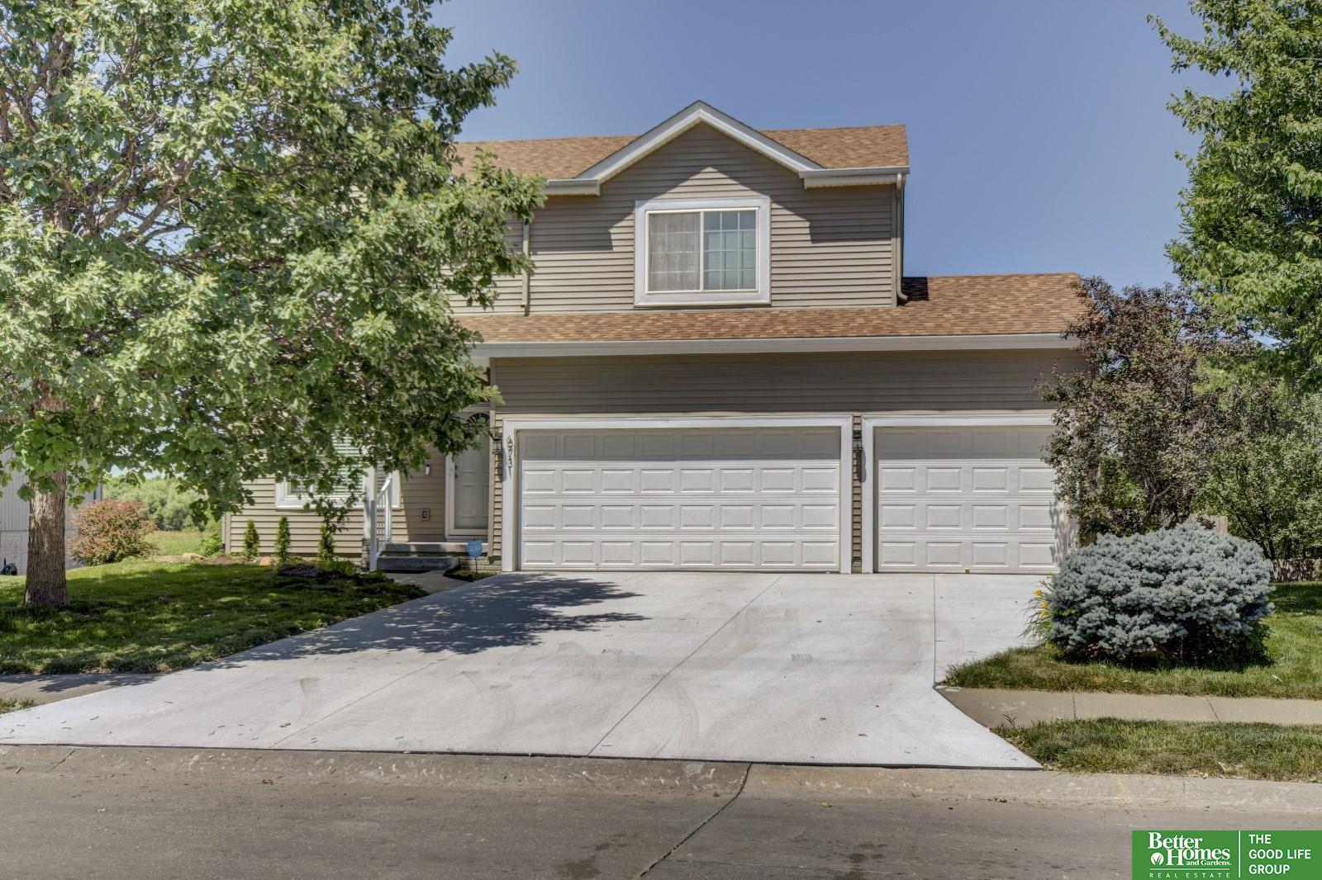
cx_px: 661
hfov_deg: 53.1
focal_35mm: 36
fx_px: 1322
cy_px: 440
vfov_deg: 36.9
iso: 400
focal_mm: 24
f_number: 8
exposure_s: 1/640
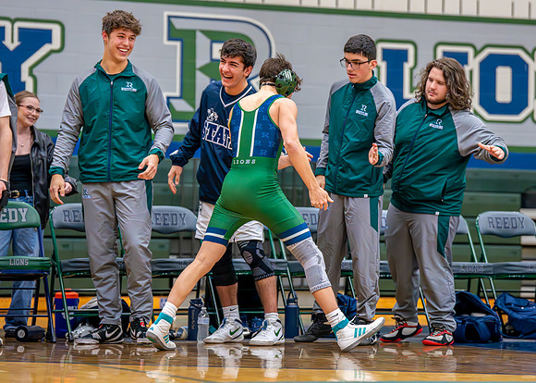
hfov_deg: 15.3
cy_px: 172
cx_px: 279
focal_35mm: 131
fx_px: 1990
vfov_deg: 11.0
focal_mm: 108
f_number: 2.8
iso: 6400
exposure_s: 1/1000
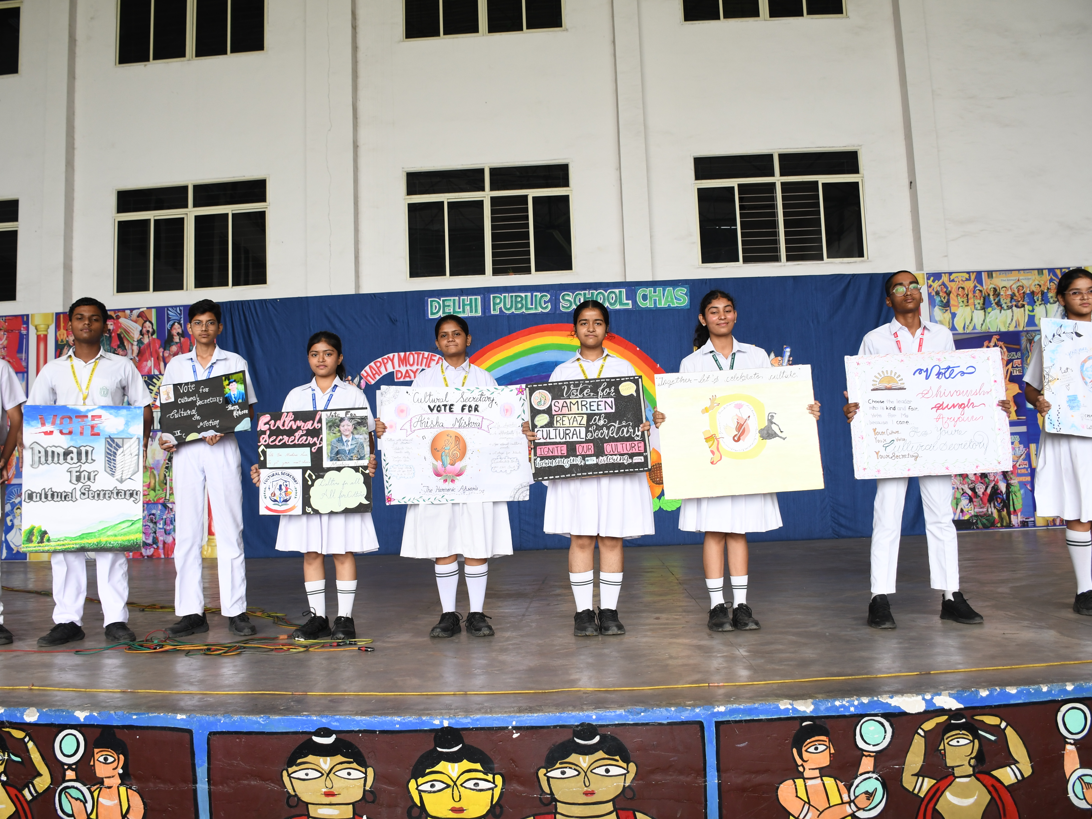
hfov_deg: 60.0
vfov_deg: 46.8
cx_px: 534
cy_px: 416
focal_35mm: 30
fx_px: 946
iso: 400
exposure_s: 1/160
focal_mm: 18
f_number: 4
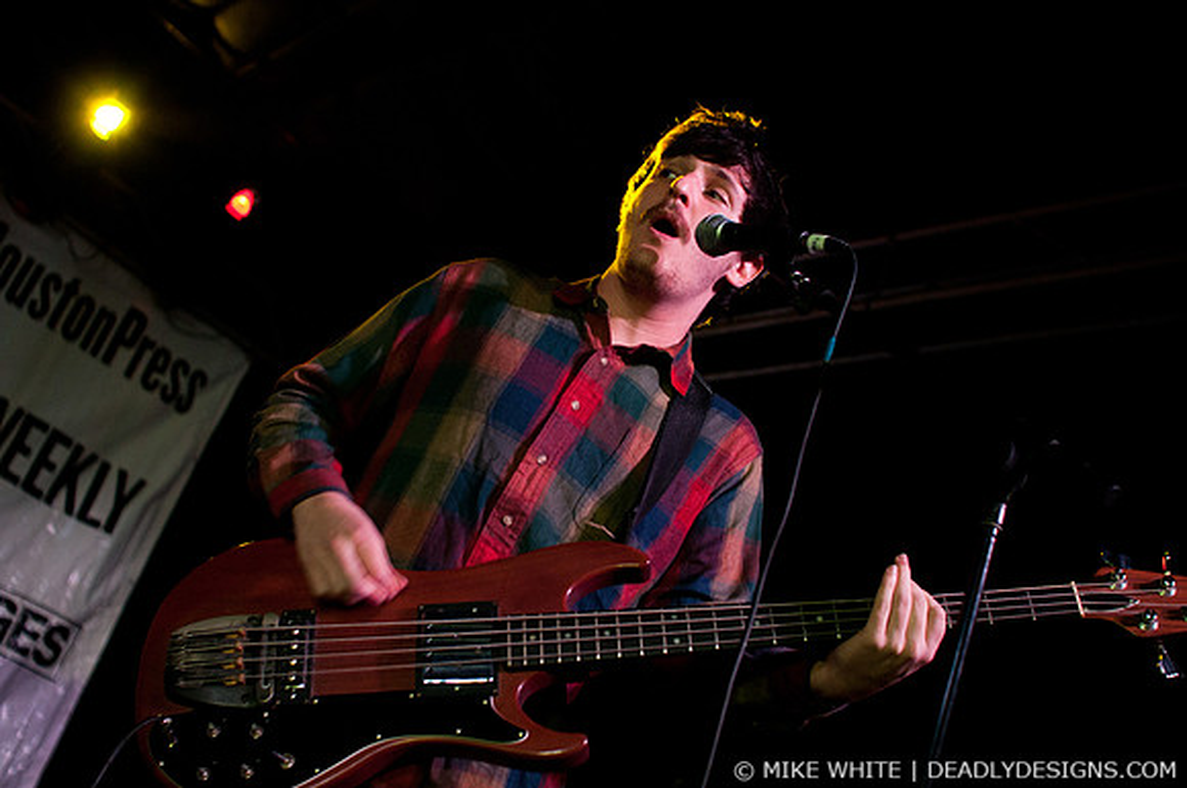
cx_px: 594
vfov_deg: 29.8
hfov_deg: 43.7
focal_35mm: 45
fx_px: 1482
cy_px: 394
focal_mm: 30
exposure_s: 1/80
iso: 1000
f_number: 2.8
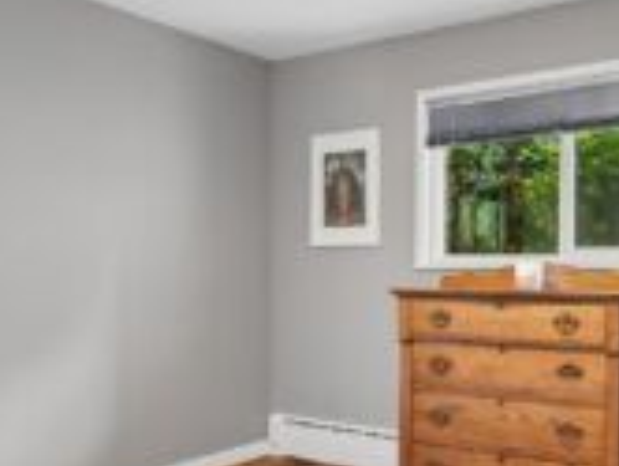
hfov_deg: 48.6
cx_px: 444
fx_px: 663
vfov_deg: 38.6
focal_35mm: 37
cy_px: 285
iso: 1600
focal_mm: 16
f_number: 8
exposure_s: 1/10
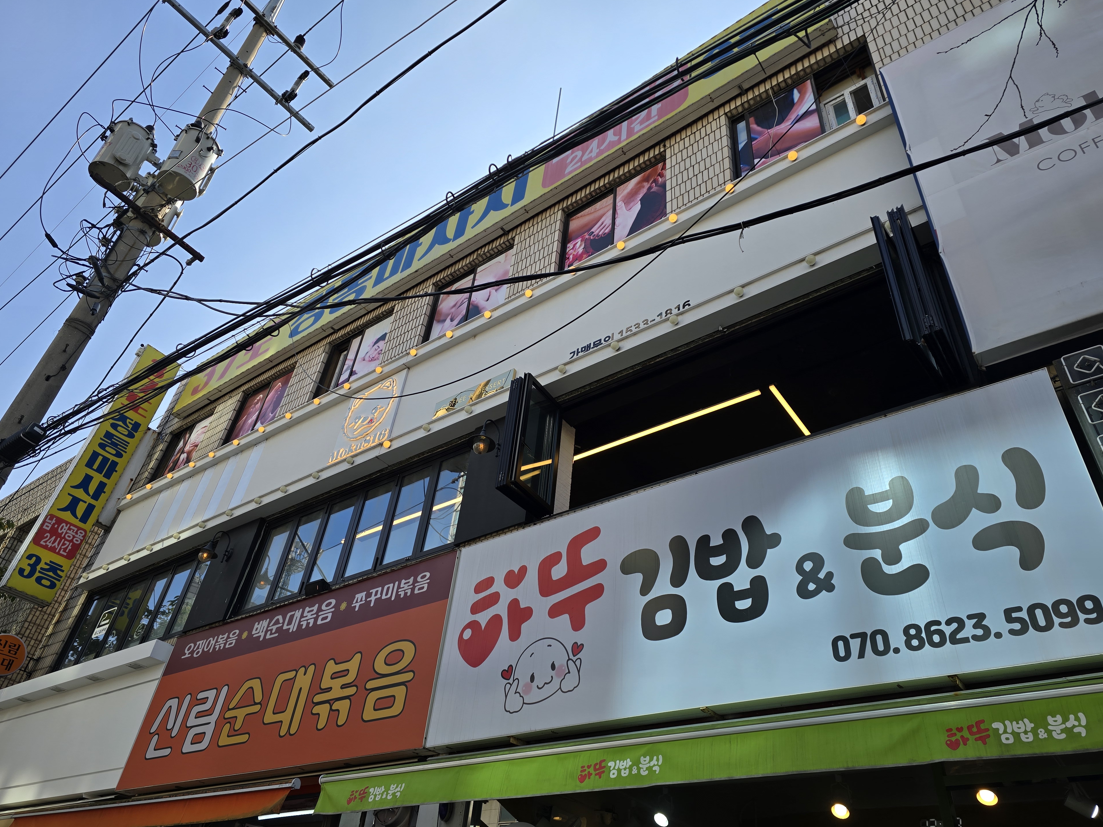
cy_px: 414
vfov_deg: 56.8
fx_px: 765
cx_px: 546
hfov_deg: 71.6
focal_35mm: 24
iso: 12
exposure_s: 1/579
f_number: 1.7
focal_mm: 6.3
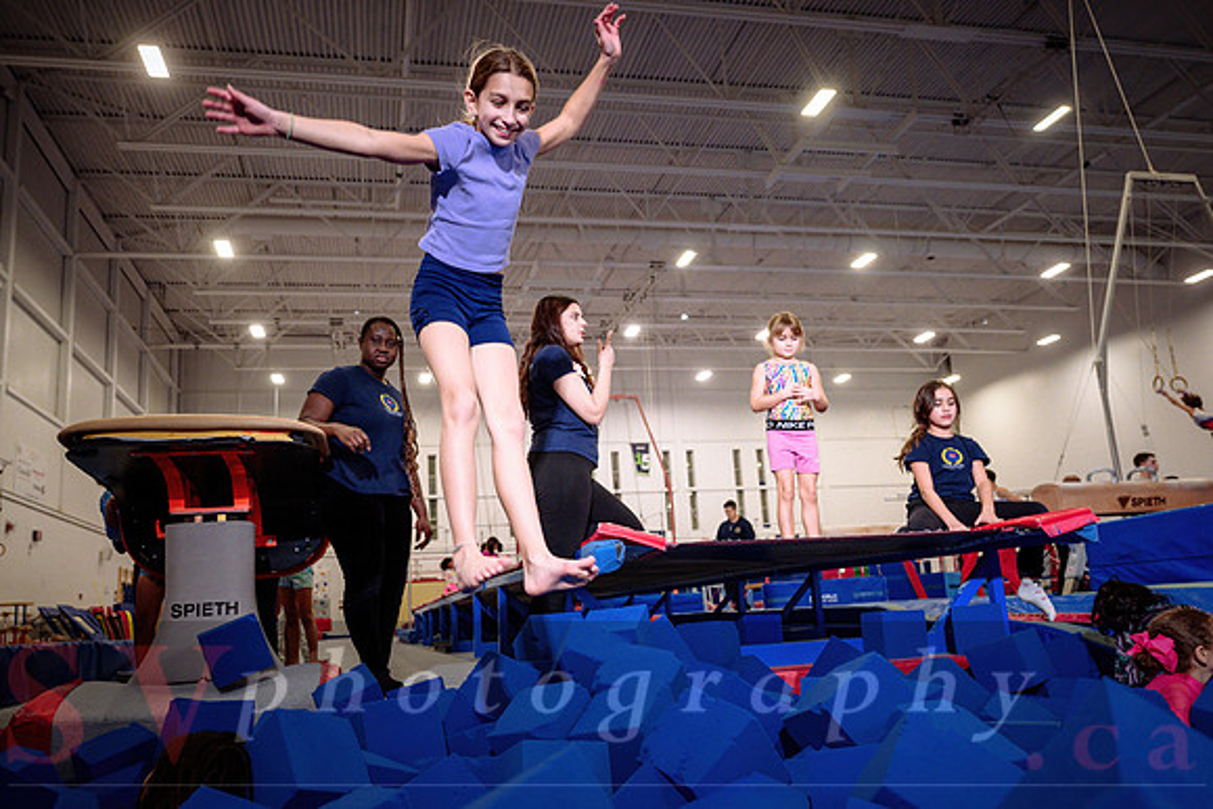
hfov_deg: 64.1
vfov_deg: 45.4
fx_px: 967
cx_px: 570
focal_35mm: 29
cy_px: 426
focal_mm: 27
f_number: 3.5
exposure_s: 1/400
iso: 1600
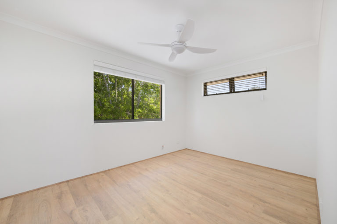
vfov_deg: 81.2
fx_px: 131
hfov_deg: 104.3
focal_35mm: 14
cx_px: 168
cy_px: 112
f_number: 9
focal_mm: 14
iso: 320
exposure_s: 1/20
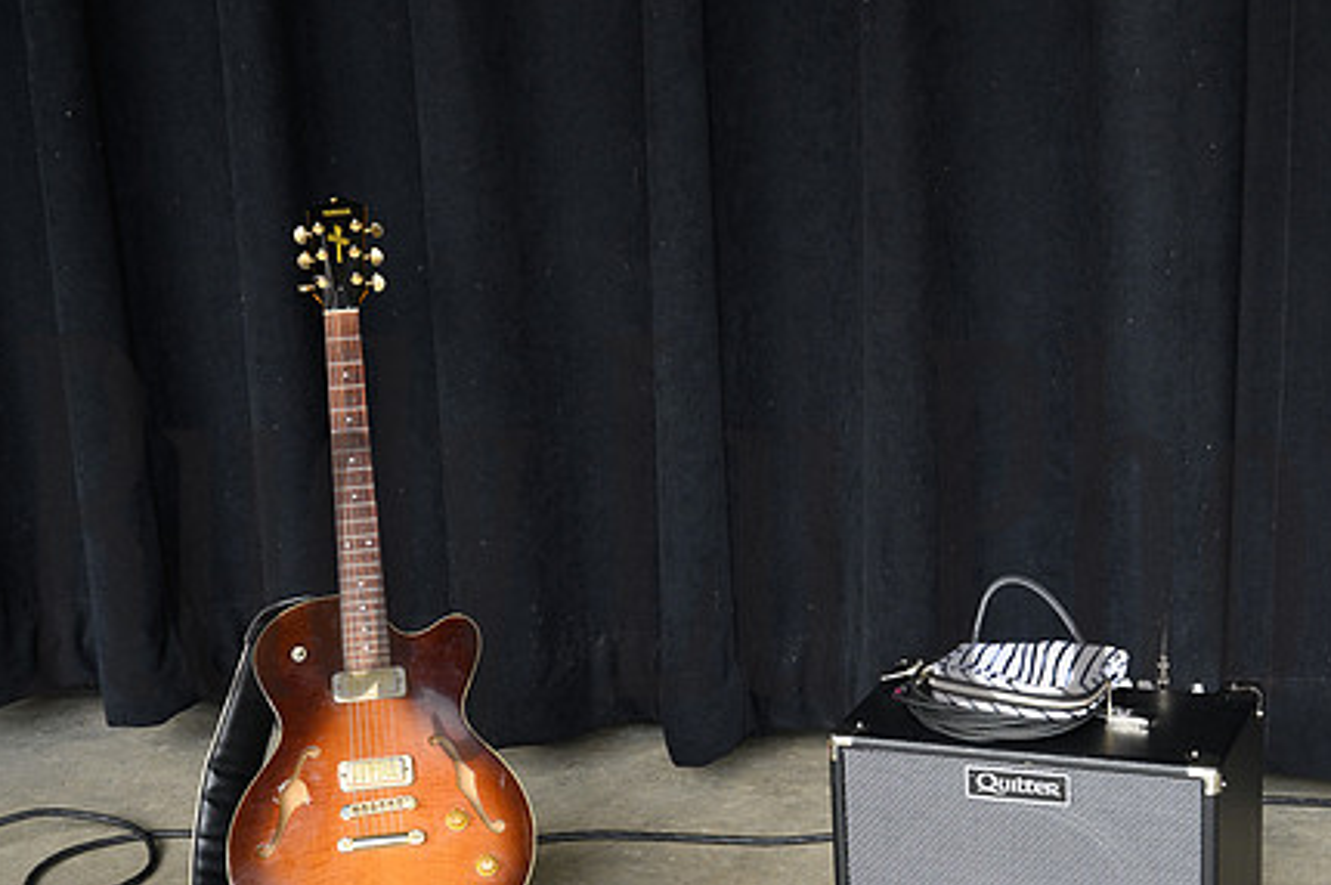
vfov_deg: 21.8
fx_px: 2290
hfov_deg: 32.3
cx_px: 808
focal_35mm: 62
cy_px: 542
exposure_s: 1/80
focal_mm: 46
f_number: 5.6
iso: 400
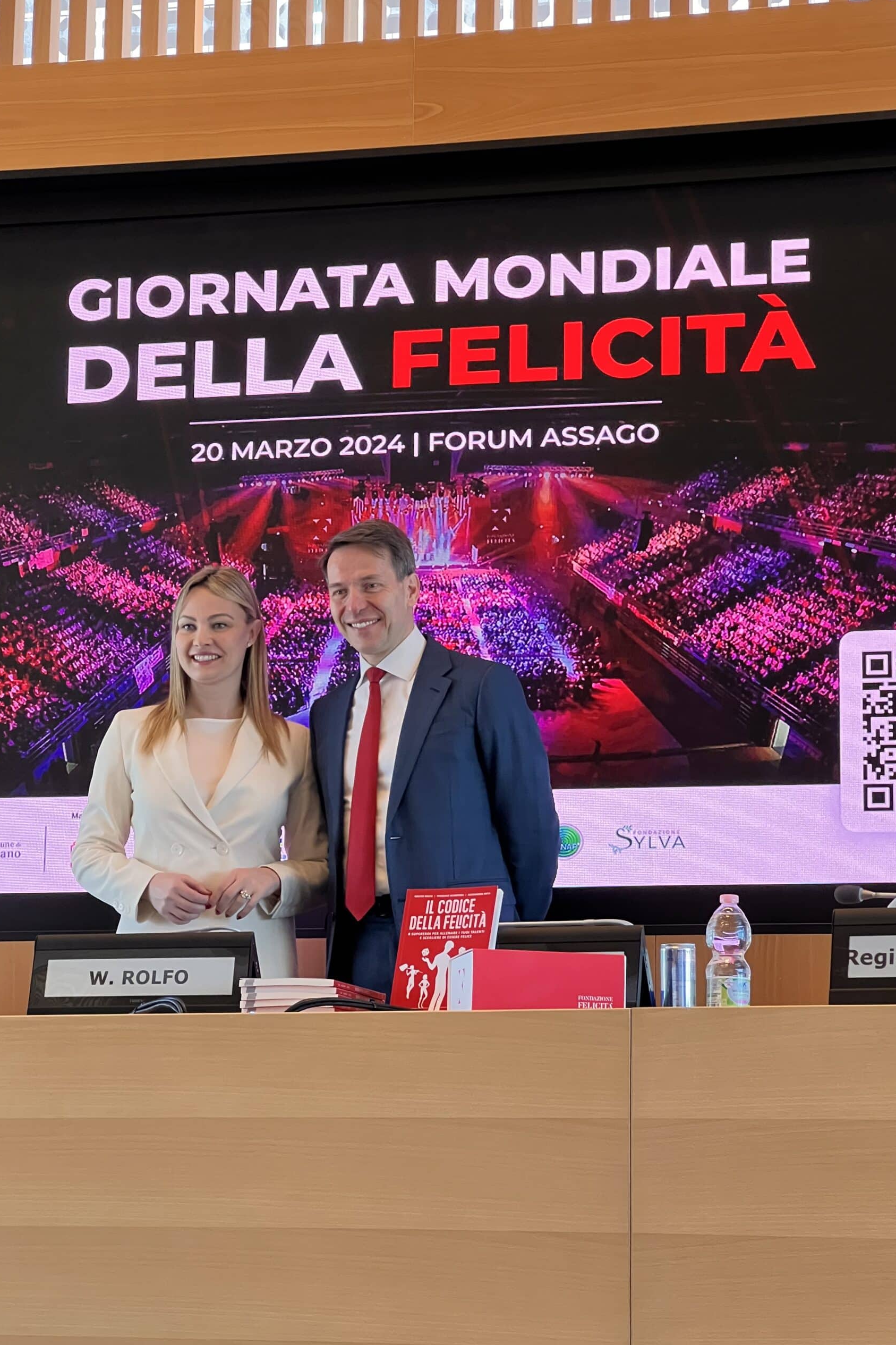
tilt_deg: +10.9
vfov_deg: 25.1
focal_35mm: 81
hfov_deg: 16.9
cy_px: 670
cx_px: 419
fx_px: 3024
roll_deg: -0.6
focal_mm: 9
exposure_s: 1/100
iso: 400
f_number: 2.8
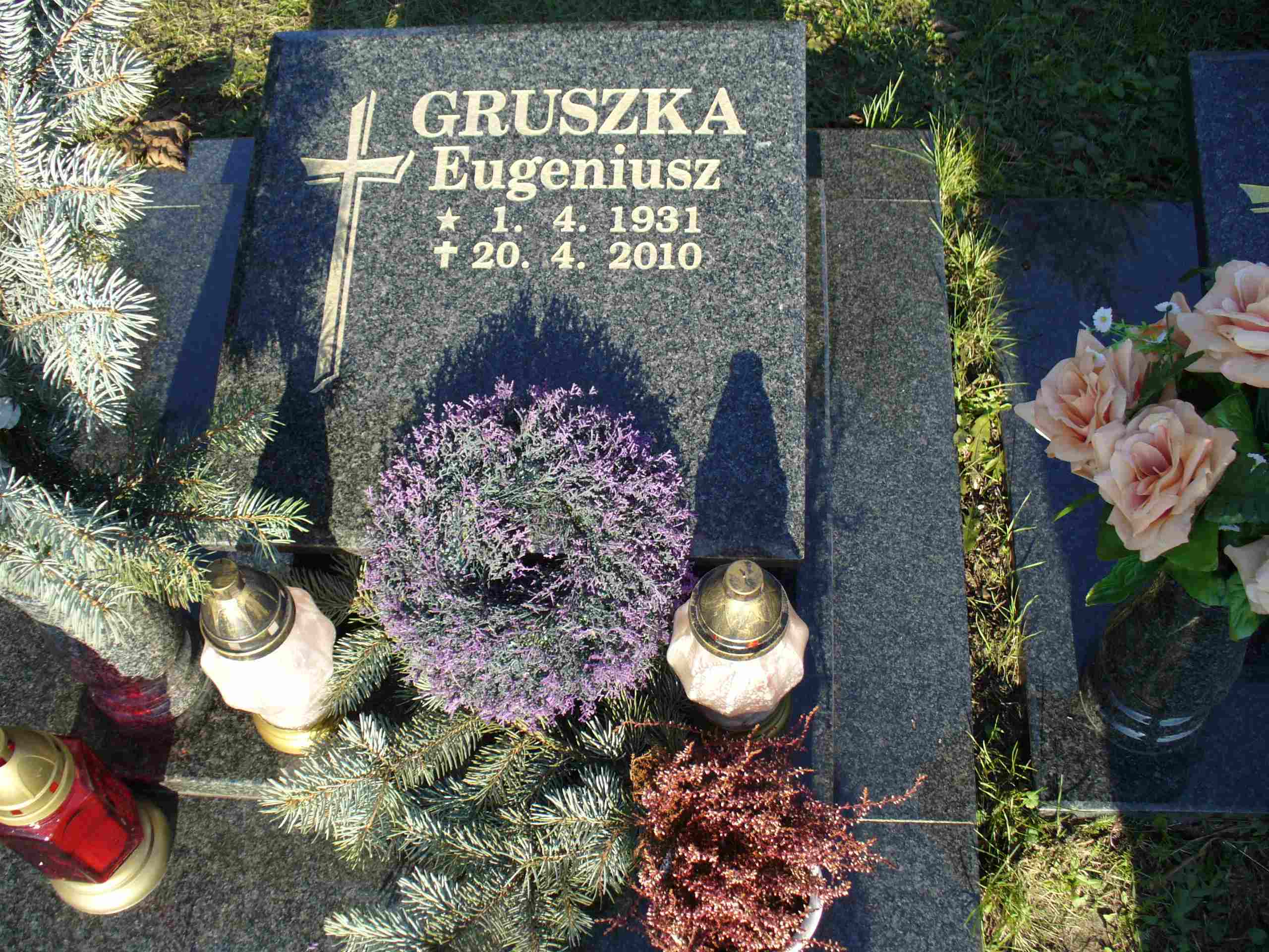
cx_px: 634
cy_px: 476
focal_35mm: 37
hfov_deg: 50.1
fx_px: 1356
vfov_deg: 38.7
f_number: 2.8
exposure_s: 1/320
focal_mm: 6.1
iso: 80
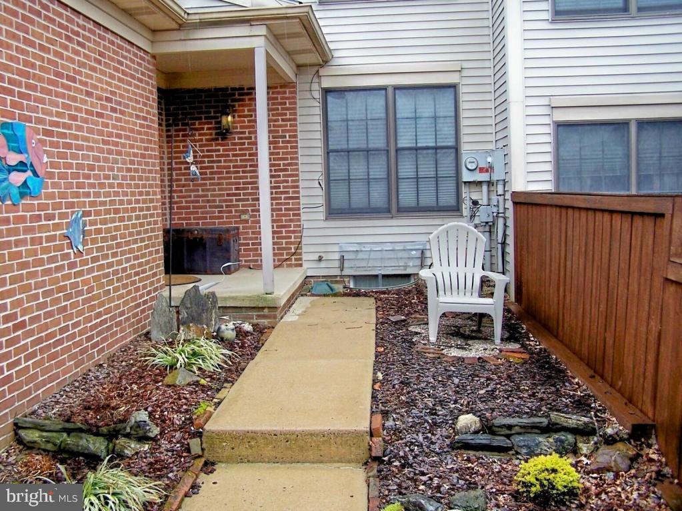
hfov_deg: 49.0
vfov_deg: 37.7
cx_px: 341
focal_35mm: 38
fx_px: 749
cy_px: 256
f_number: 2.8
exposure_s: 1/100
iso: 80
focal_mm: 6.3
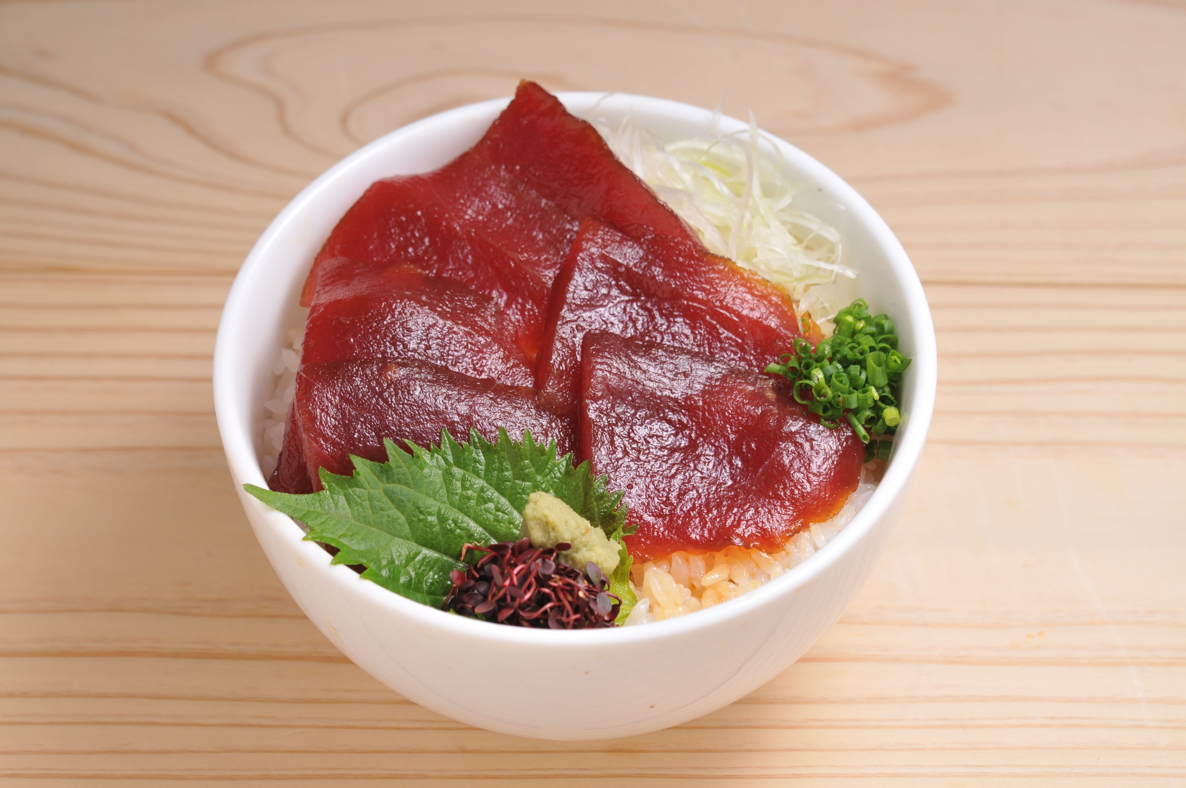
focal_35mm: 90
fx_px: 2961
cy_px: 394
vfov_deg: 15.2
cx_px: 593
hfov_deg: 22.6
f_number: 7.1
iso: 200
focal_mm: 60
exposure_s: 1/200
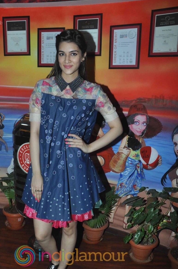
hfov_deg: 37.6
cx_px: 71
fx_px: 260
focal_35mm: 35
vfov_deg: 54.0
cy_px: 164
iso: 800
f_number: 10
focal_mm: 18
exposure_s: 1/200
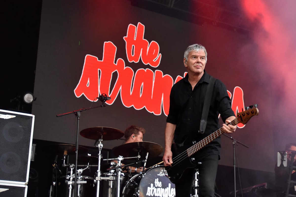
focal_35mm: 54
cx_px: 148
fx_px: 444
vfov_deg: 25.1
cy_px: 98
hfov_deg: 36.9
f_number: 2.8
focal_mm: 36
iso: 2000
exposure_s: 1/4000
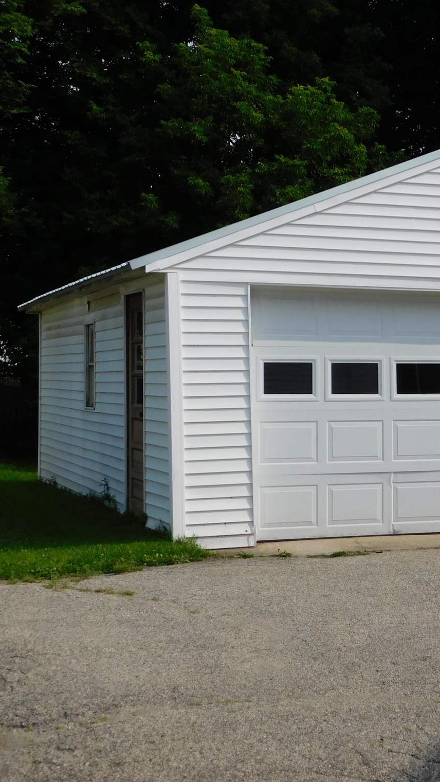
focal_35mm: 66
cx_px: 483
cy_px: 392
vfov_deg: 31.9
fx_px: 1368
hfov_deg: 17.6
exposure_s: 1/400
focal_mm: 8
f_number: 7.4
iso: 125
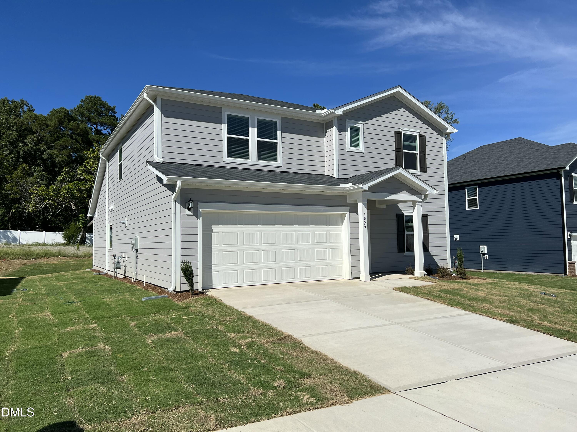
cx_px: 288
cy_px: 216
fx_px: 433
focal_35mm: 26
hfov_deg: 67.3
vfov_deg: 53.1
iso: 50
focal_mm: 5.7
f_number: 1.5
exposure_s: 1/8696
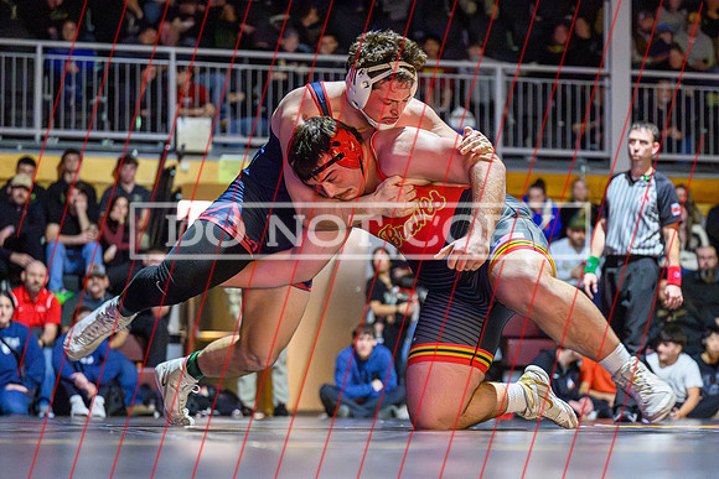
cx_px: 422
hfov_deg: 21.1
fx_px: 1932
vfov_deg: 14.1
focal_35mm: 97
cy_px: 316
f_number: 2.8
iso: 16000
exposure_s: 1/500
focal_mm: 73
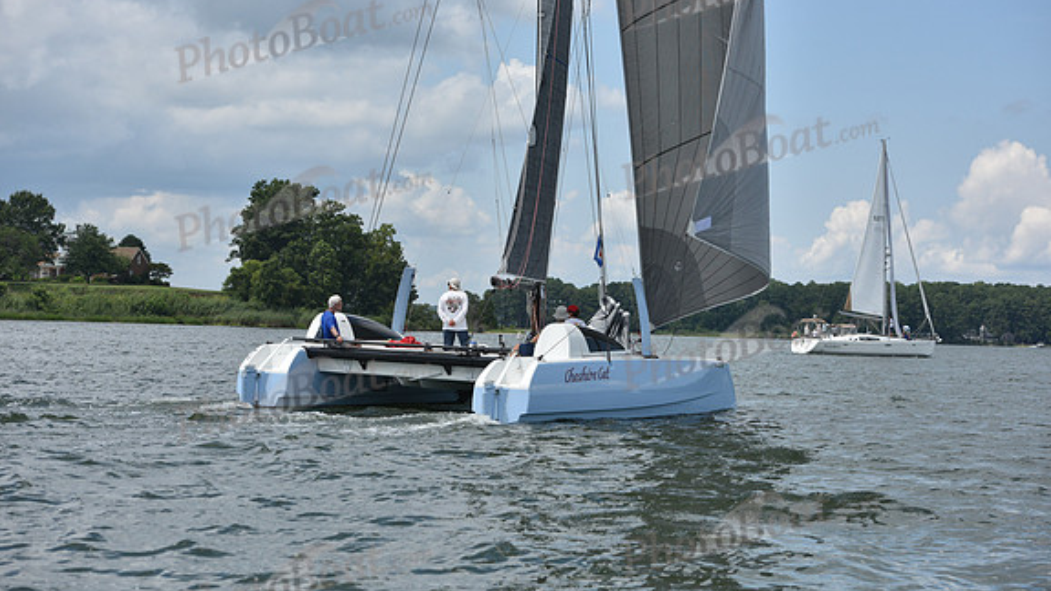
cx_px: 528
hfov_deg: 28.6
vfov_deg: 16.3
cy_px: 274
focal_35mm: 74
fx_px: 2062
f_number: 5
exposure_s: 1/3200
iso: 320
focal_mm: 70
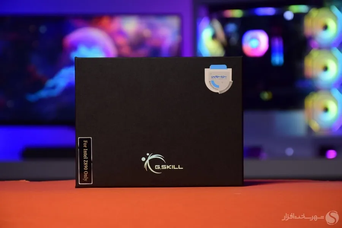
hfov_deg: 13.0
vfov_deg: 8.7
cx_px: 171
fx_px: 1496
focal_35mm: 158
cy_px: 114
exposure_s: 1/60
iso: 800
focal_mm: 105
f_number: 9
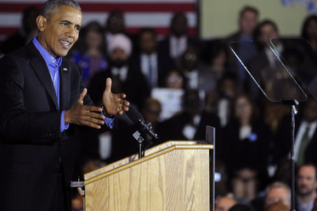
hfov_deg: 8.5
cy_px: 103
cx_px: 140
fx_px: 2123
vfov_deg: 5.7
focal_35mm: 241
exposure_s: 1/320
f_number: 4
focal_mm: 200
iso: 1600
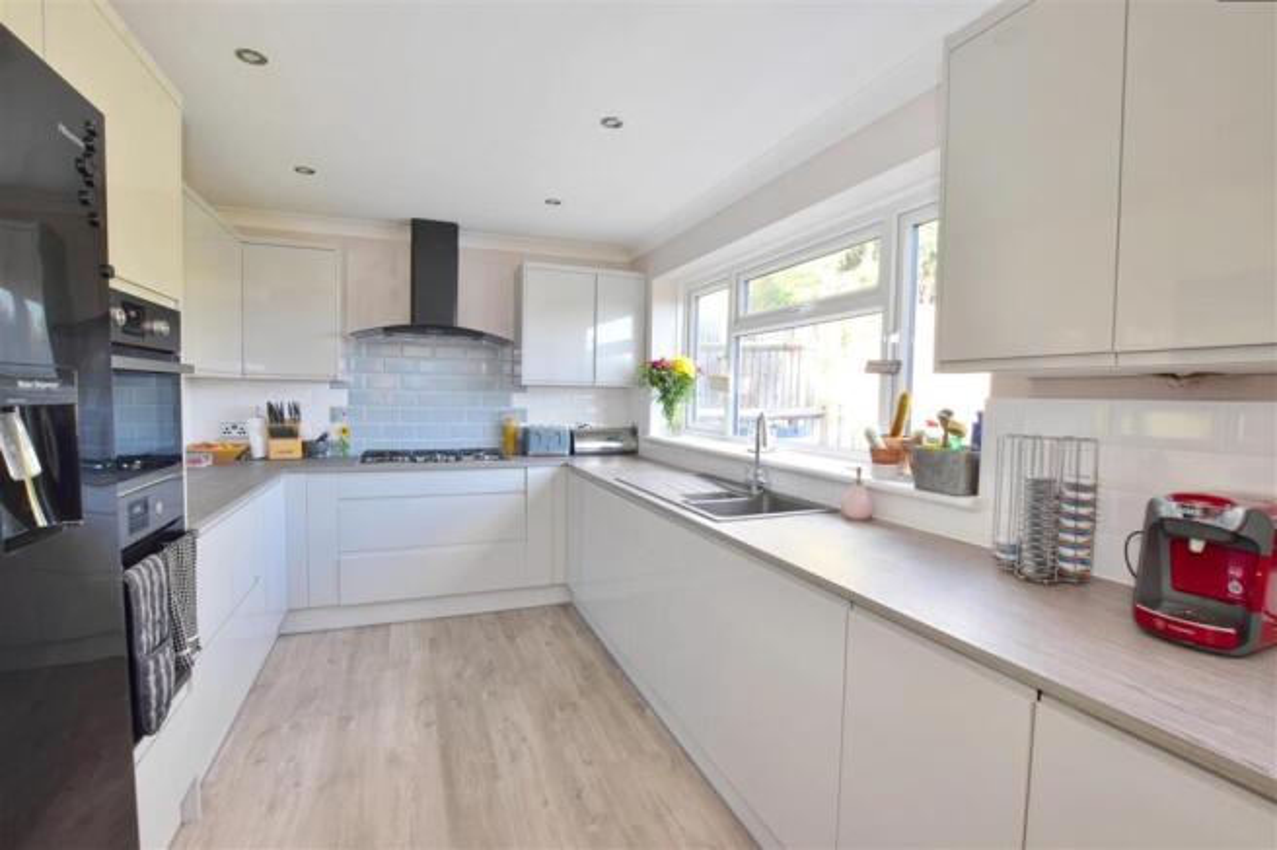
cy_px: 425
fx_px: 532
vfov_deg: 77.3
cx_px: 638
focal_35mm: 15
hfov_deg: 100.4
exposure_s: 1/10
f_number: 11
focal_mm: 10
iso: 400
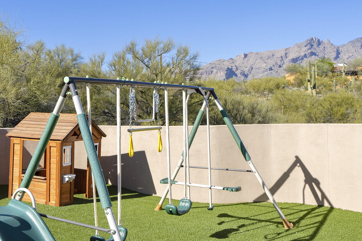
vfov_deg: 34.1
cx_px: 144
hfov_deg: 49.3
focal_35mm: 39
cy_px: 109
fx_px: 392
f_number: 9
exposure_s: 1/160
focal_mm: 23
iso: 100
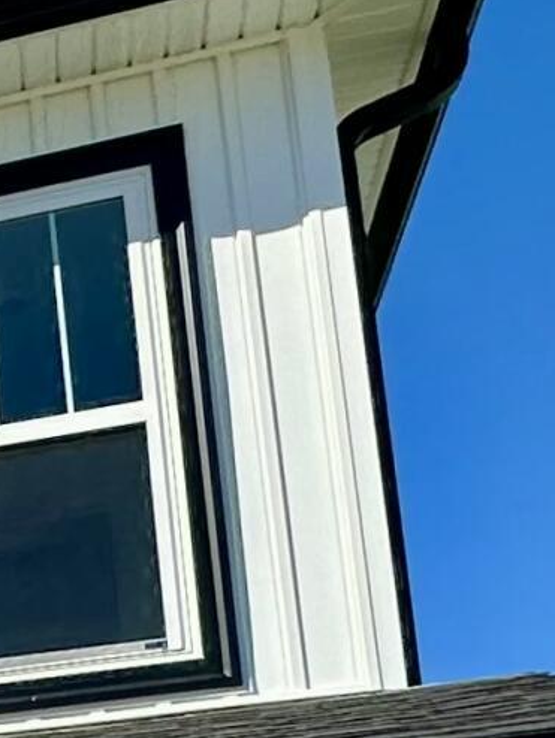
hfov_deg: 12.8
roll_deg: -1.7
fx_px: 1816
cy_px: 956
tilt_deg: +11.5
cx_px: -827
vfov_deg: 20.9
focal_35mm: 85
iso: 50
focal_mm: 2.22
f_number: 2.2
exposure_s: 1/2304
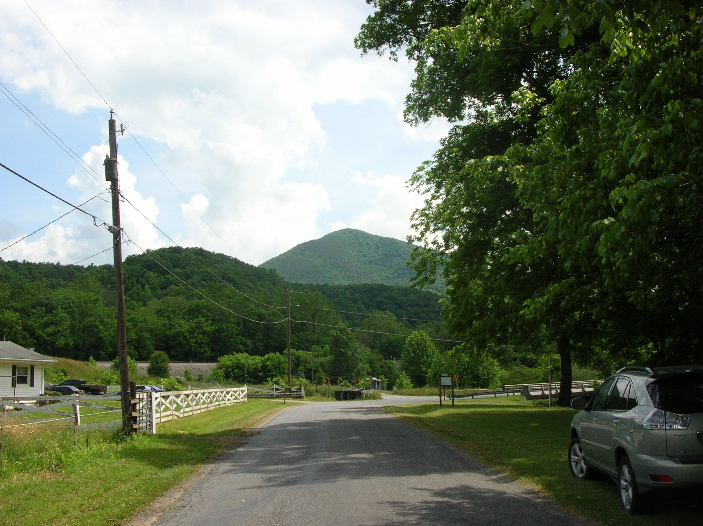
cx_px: 352
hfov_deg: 52.7
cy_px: 263
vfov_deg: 40.6
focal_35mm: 35
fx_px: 710
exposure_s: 1/279
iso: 50
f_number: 5.6
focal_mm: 5.8
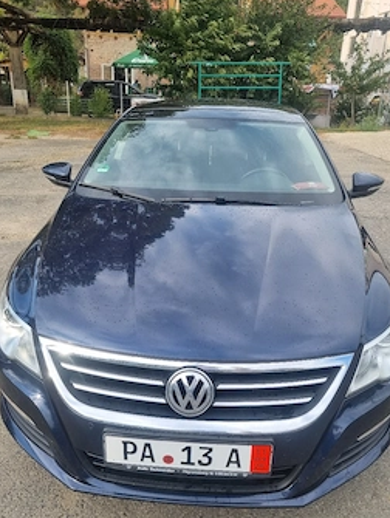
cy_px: 272
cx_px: 195
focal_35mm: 31
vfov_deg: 58.3
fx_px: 465
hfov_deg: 45.5
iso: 50
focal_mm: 5.4
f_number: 1.8
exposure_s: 1/667
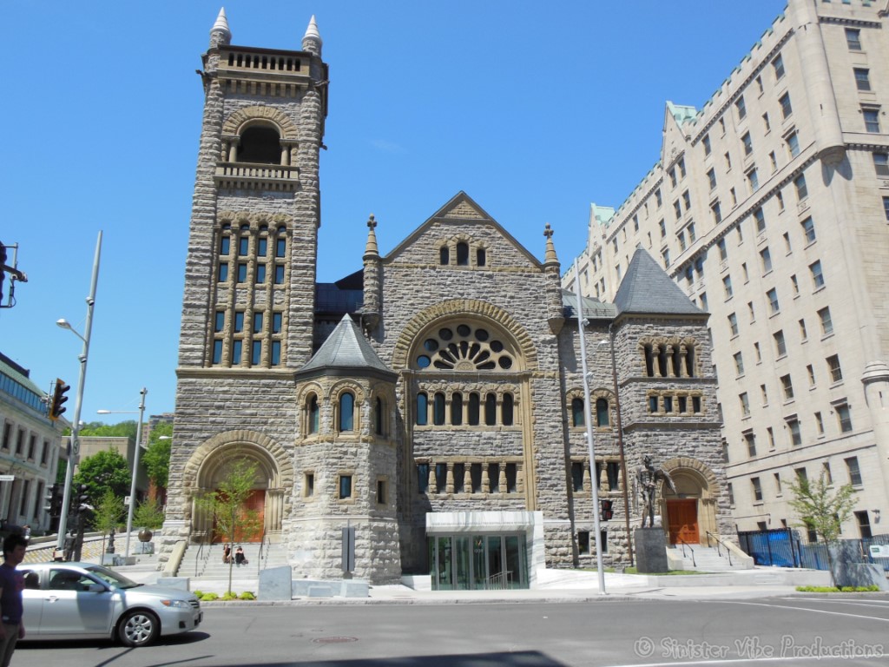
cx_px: 444
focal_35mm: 29
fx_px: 745
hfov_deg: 61.7
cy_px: 334
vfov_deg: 48.2
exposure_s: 1/1250
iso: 125
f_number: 3.3
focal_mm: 5.2
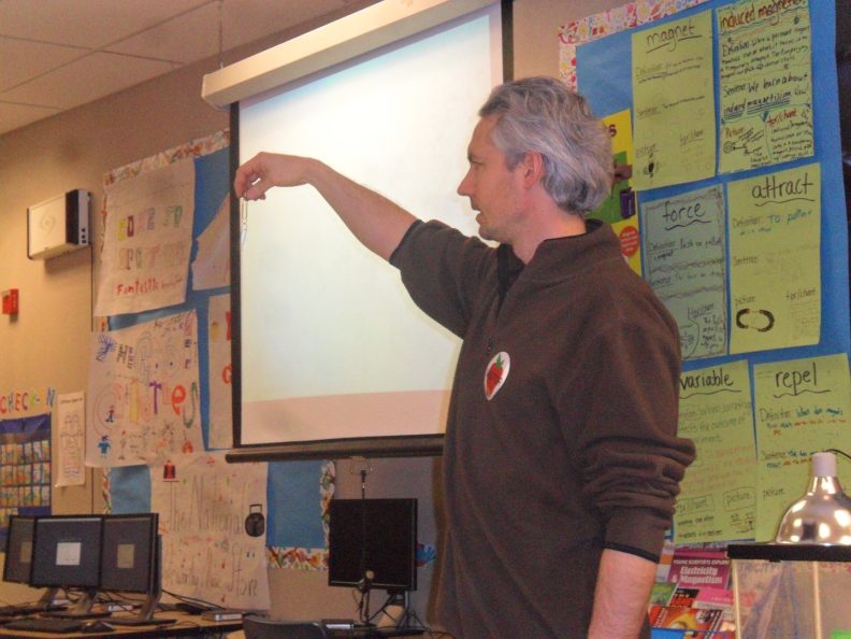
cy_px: 320
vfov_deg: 23.3
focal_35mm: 63
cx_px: 426
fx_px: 1549
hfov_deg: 30.7
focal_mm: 11.2
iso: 400
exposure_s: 1/30
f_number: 5.6
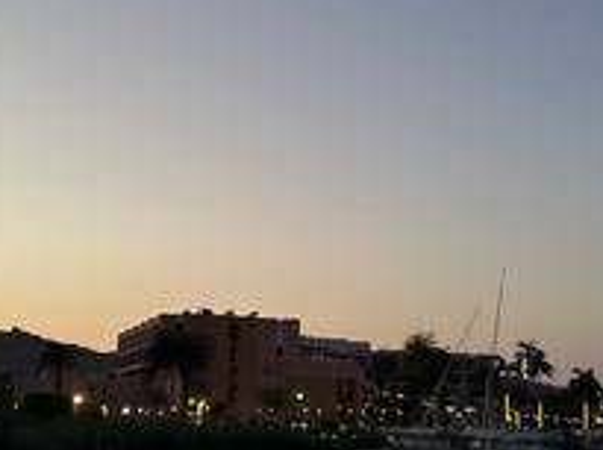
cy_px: 232
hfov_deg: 31.7
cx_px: 262
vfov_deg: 24.0
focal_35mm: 61
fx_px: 1061
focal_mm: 5.7
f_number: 1.5
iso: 64
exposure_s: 1/100
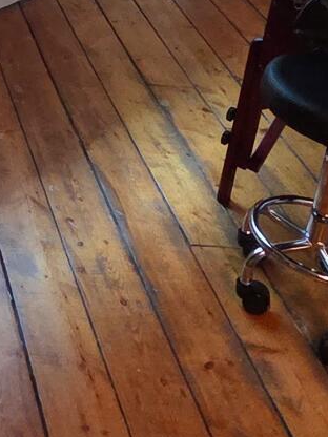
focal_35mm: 70
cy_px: -130
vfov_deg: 24.3
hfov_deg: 18.8
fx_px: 884
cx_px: -149
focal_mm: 2.2
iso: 1000
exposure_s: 1/50.3
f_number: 2.2
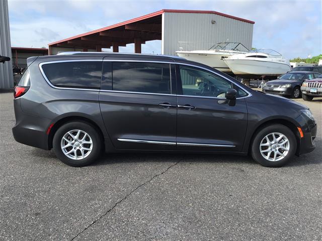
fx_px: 288
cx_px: 161
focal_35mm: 31
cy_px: 120
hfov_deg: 58.4
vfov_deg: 45.4
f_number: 2.4
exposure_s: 1/574
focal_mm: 3.3
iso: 25
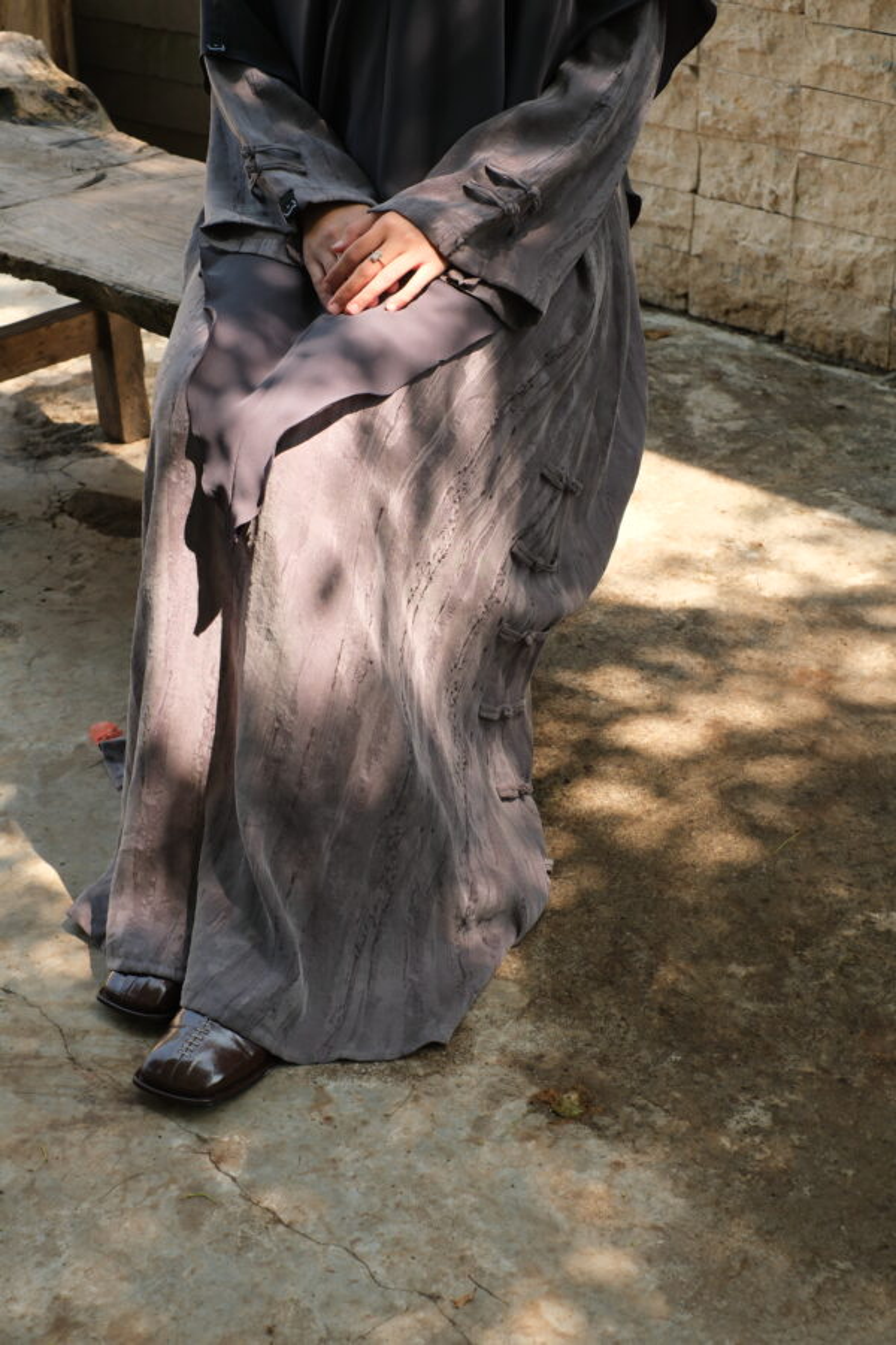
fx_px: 1979
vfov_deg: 37.5
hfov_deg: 25.5
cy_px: 672
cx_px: 448
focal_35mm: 53
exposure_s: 1/250
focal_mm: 35
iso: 500
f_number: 6.4
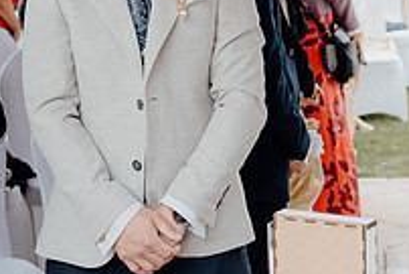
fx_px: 1273
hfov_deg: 18.1
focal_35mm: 112
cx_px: 310
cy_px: 36
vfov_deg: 12.2
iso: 125
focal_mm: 39
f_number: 3.5
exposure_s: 1/200
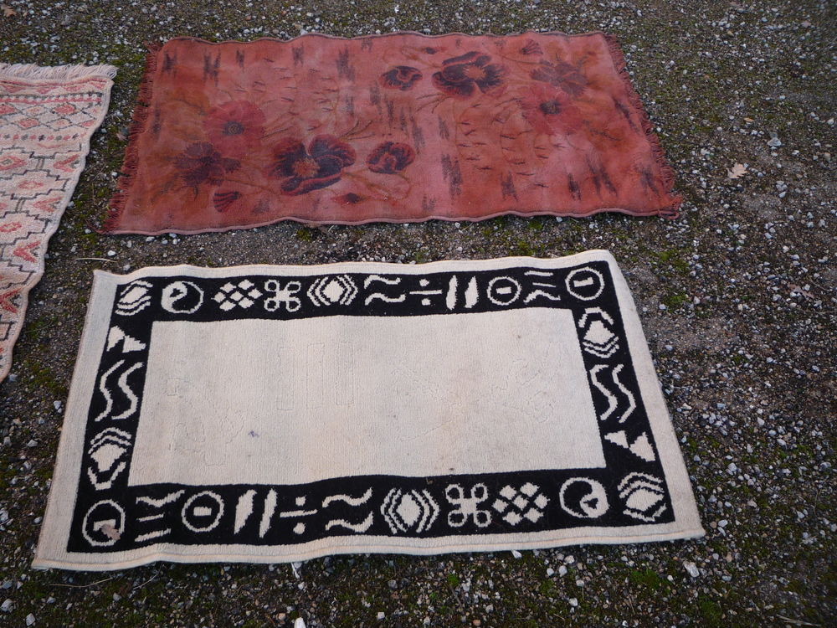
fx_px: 725
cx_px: 418
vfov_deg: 46.8
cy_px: 314
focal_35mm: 30
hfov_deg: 60.0
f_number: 3.3
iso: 100
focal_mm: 5.2
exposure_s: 1/30
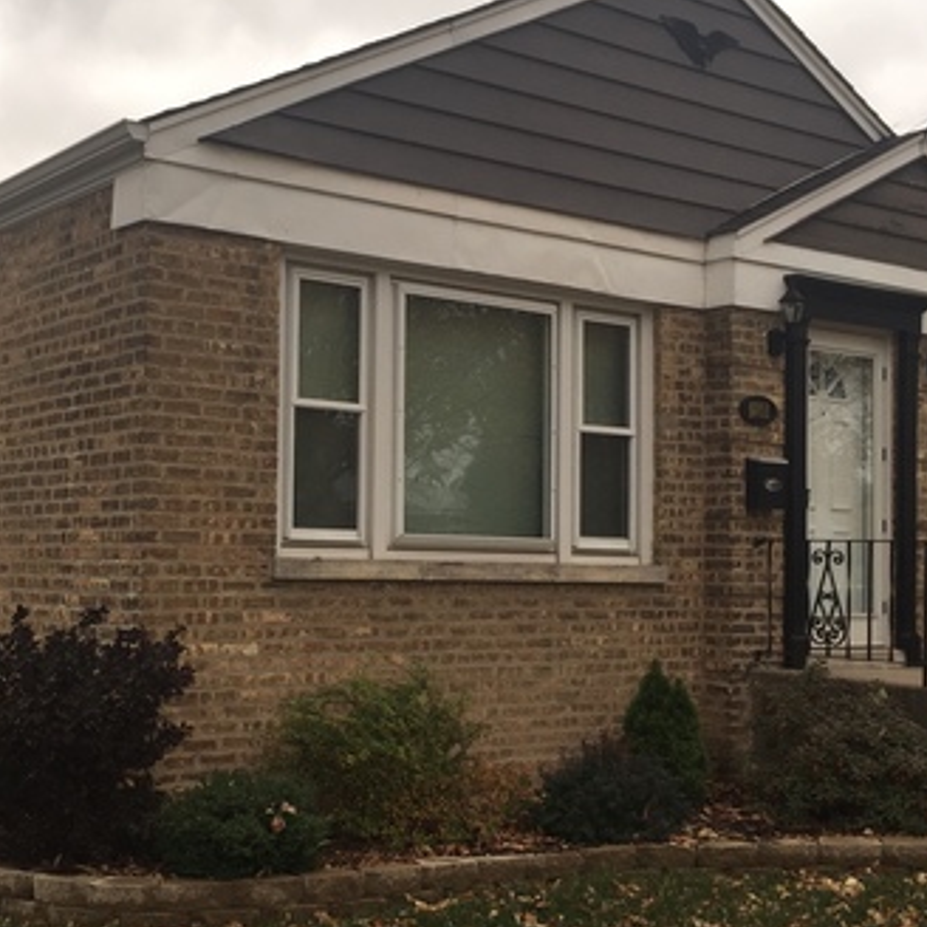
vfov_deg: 34.0
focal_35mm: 50
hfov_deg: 33.8
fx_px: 1515
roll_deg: -1.5
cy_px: 534
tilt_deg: +1.6
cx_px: 336
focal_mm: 4.15
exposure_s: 1/920
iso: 32
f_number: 2.2
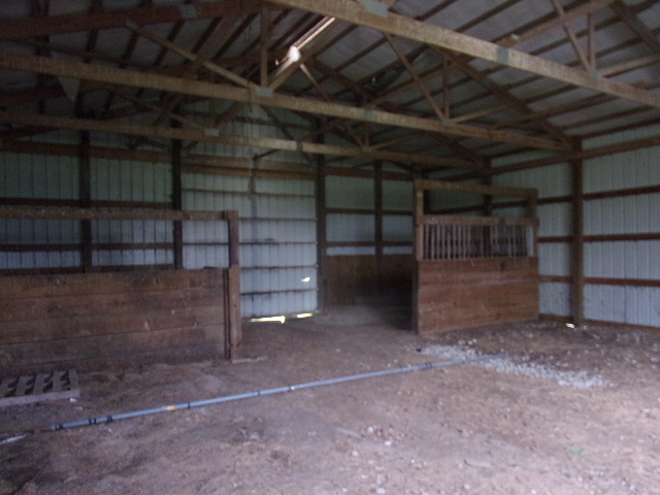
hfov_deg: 71.6
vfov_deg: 56.8
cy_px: 248
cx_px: 330
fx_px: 458
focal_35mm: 24
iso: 223
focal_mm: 4.3
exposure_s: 1/34
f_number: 3.3
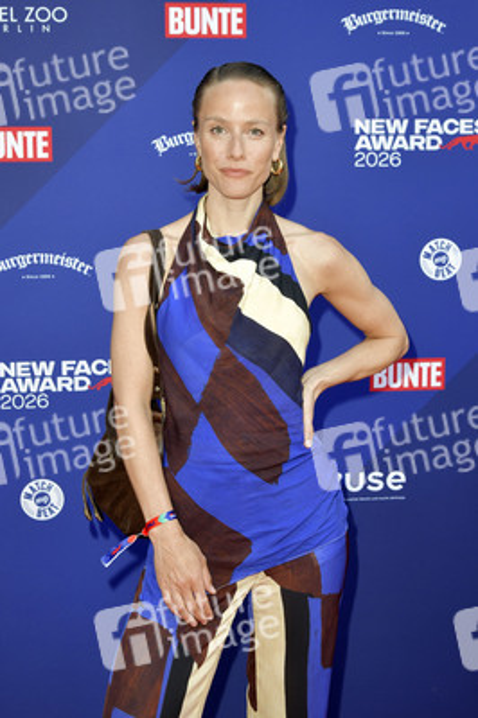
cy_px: 359
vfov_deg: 39.6
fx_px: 997
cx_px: 239
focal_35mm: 50
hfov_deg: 26.9
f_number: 6.3
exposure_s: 1/200
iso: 640
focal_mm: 50
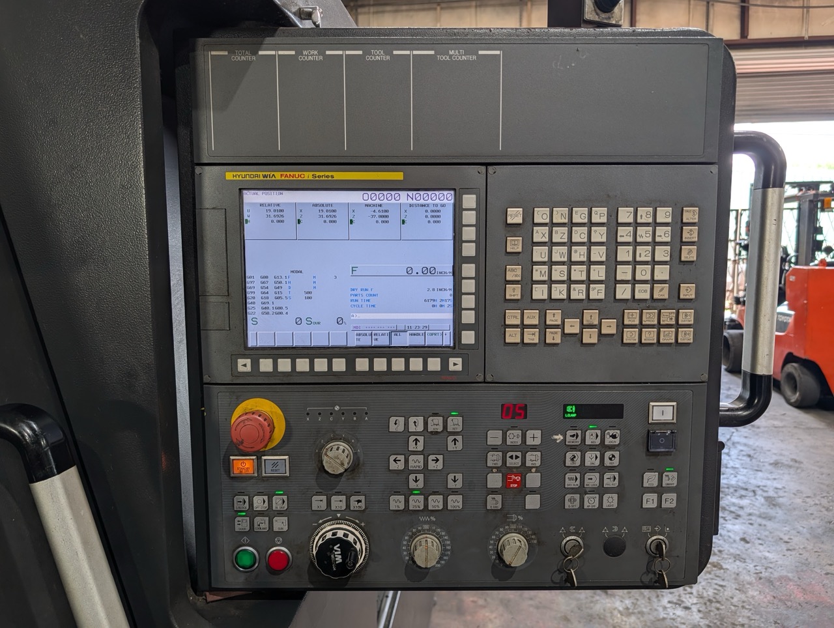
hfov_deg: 71.5
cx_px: 417
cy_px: 314
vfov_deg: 56.9
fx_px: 579
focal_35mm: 24
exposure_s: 1/63.9
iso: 38
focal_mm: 6.9
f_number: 1.68
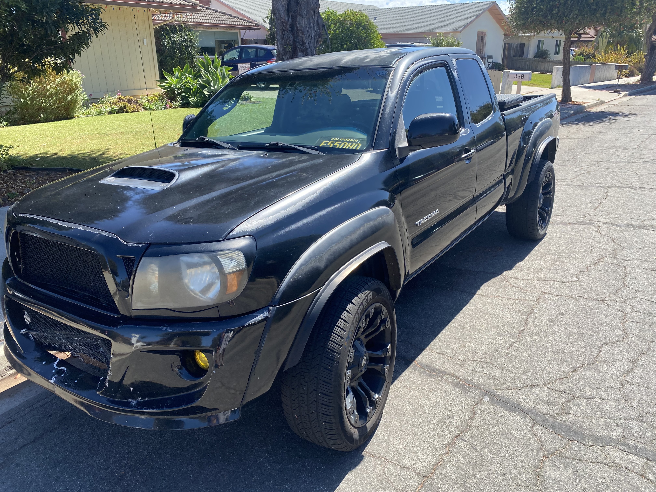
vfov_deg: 53.1
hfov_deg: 67.3
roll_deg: +1.3
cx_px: 328
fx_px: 493
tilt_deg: -20.0
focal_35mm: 26
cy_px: 246
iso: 32
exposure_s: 1/957
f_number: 1.8
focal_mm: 4.25
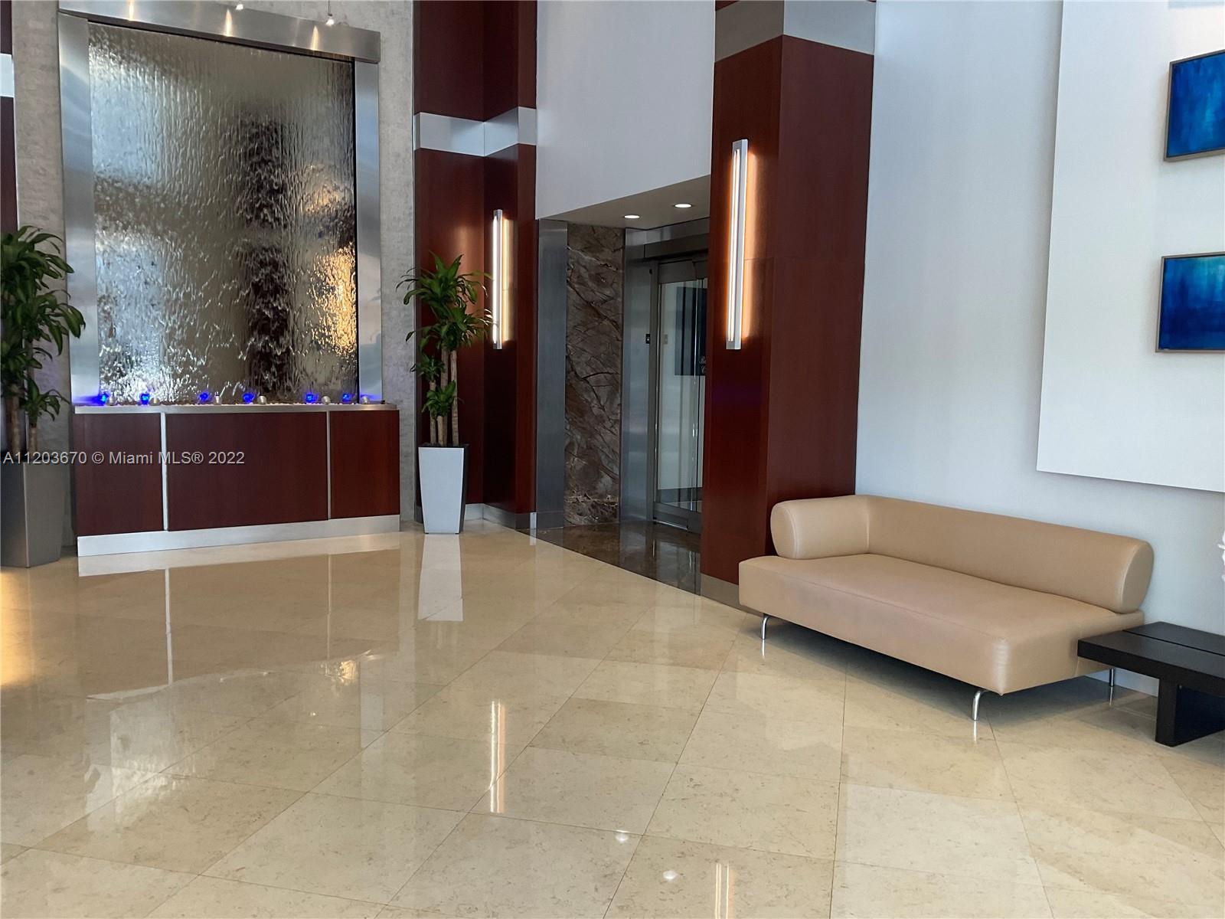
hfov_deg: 61.7
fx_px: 1026
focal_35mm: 29
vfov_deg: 48.2
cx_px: 612
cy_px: 460
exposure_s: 1/120
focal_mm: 3
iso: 64
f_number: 1.8
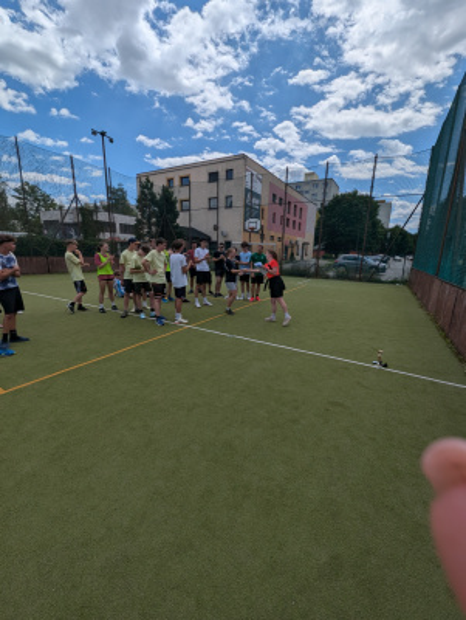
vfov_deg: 106.1
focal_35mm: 13
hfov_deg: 90.0
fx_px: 233
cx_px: 233
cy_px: 310
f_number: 2.2
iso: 47
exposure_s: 1/3891
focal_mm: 1.95
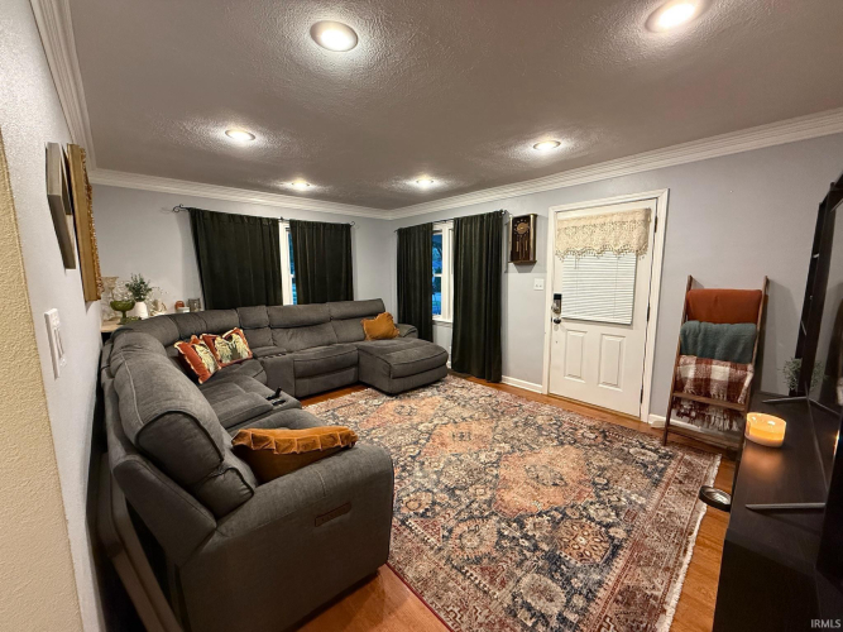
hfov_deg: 102.1
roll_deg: +0.1
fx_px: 341
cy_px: 316
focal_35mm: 14
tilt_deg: -7.4
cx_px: 422
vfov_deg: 85.7
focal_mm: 2.22
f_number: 2.2
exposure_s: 1/60
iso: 640
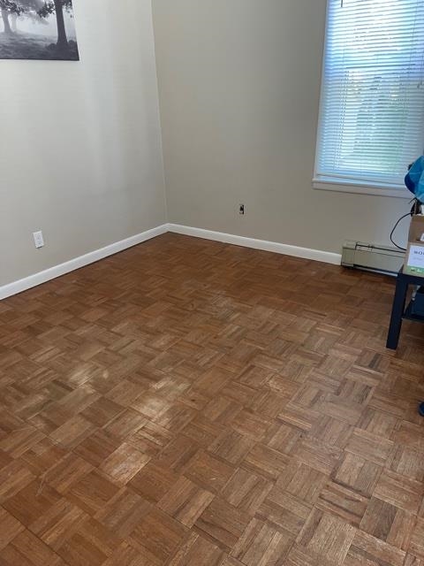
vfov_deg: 67.3
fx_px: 425
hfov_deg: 53.1
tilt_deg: -25.2
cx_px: 212
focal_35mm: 26
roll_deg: +2.4
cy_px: 283
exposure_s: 1/60
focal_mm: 5.1
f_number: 1.6
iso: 250
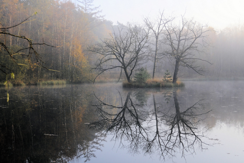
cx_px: 122
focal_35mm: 48
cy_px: 82
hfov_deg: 41.1
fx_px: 326
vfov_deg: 28.1
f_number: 6.3
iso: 400
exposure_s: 1/500
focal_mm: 32
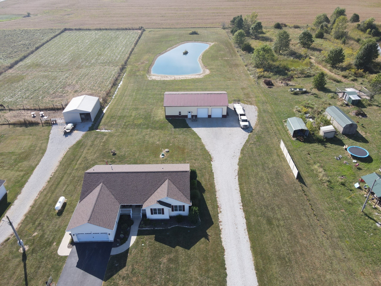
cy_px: 143
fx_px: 264
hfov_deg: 71.6
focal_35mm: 24
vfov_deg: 56.8
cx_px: 190
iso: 100
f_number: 2.8
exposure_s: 1/320
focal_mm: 4.5
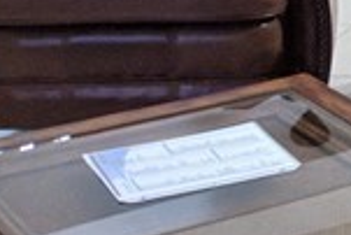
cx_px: 570
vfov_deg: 7.2
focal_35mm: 183
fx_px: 1786
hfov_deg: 10.7
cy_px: -240
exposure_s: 1/24
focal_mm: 4.67
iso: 1192
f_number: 2
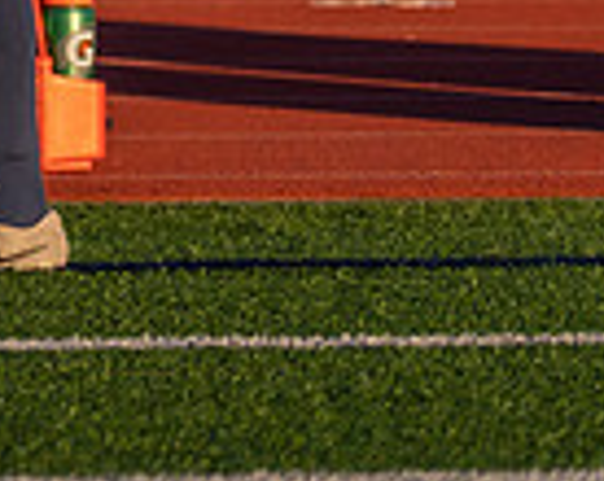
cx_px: -530
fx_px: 10800
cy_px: -379
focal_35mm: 605
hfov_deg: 3.2
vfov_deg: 2.5
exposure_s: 1/1000
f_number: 4
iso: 160
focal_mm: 118
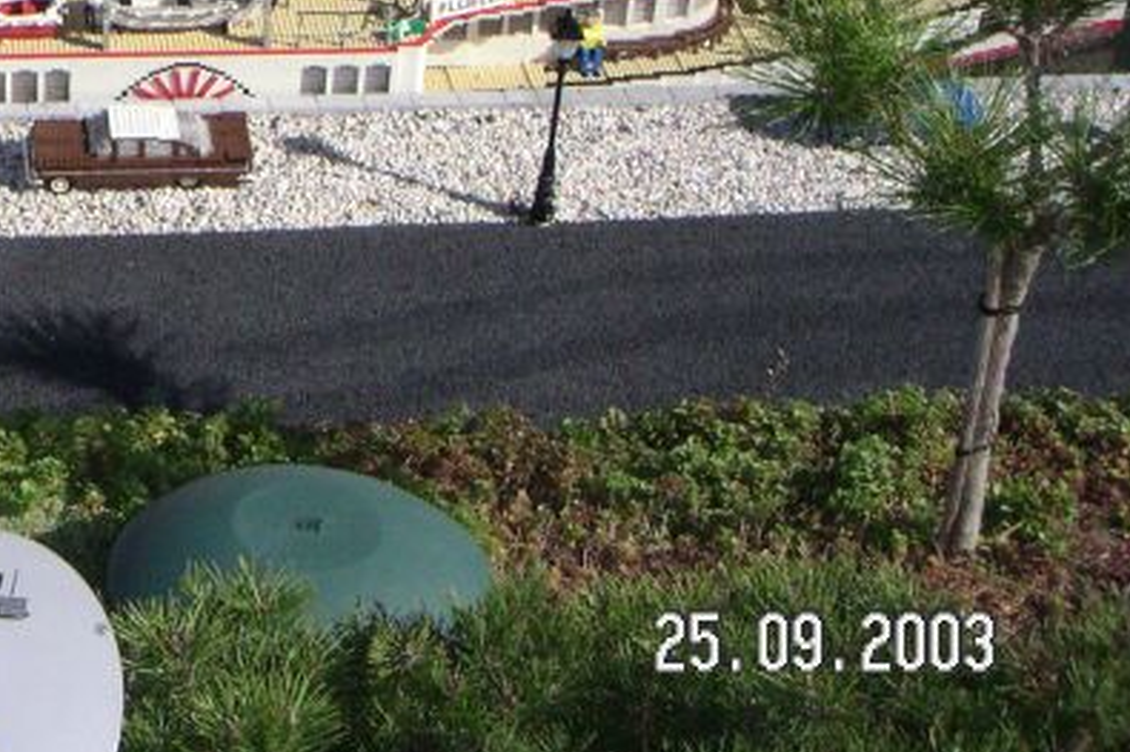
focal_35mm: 78
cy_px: -37
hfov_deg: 25.0
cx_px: 57
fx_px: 2447
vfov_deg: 17.0
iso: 160
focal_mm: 5.7
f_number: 6.6
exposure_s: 1/750
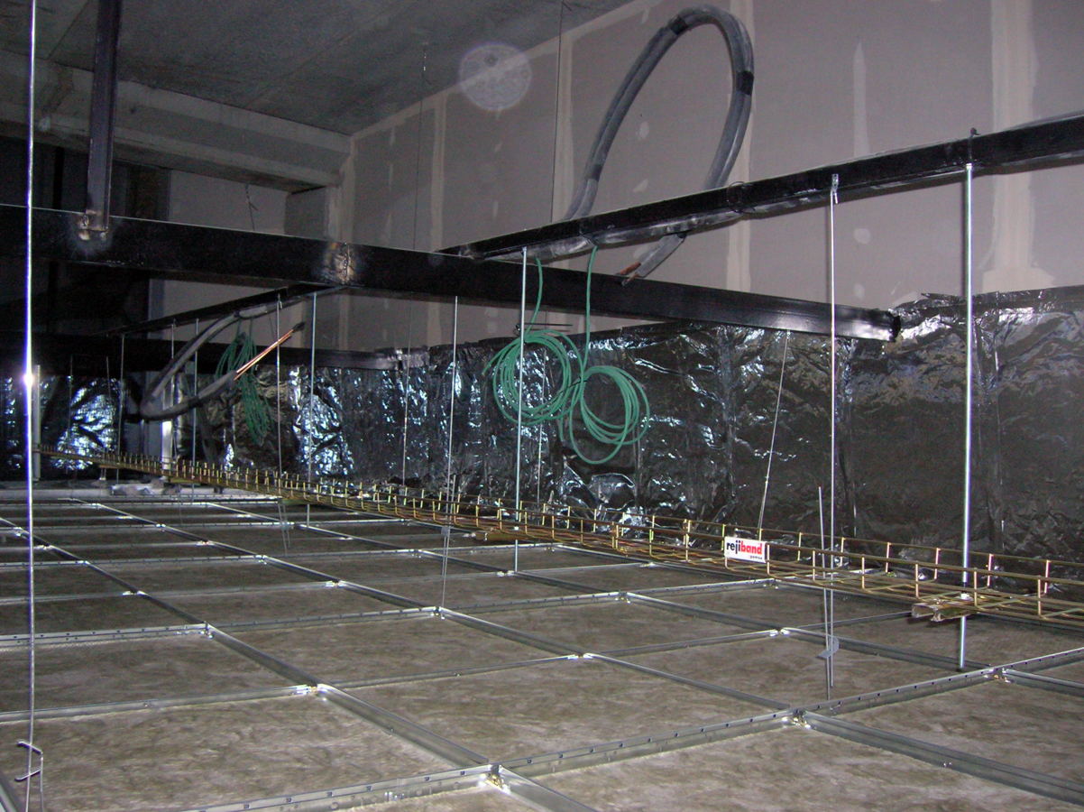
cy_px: 406
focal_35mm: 35
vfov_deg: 40.7
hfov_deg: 52.7
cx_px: 542
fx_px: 1095
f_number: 2.9
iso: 200
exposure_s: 1/60.1
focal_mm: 5.8
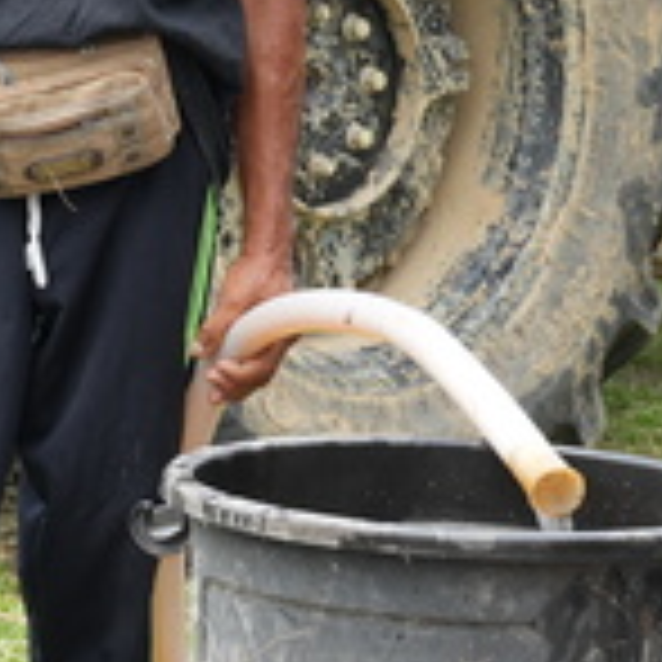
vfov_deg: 6.8
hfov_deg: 6.8
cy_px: -74
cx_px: 423
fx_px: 5546
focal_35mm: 256
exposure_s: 1/125
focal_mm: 37
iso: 100
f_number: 6.3
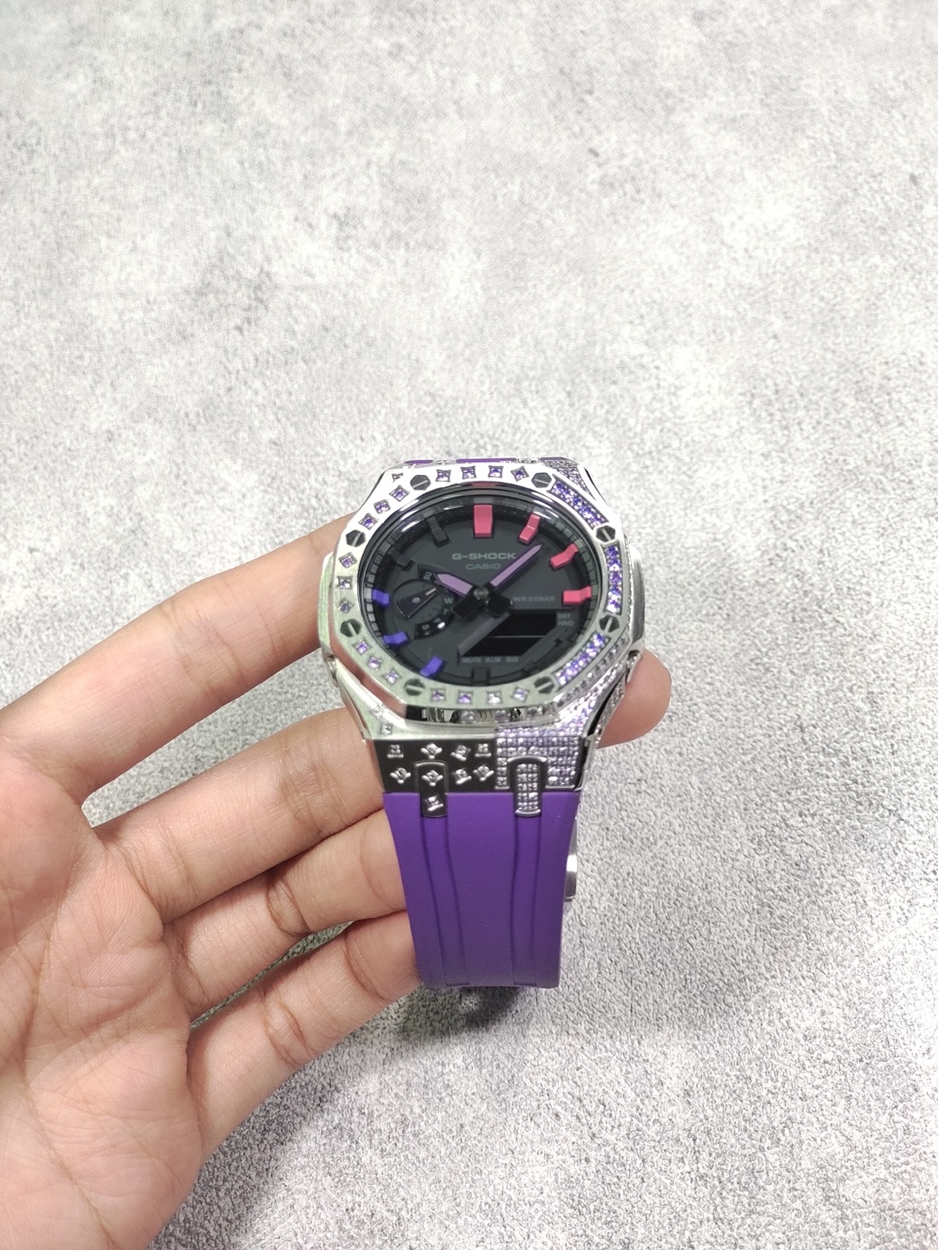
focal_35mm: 50
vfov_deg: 38.2
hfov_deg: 29.1
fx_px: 1806
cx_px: 469
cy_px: 625
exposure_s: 1/100
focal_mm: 7.55
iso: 89
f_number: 2.08
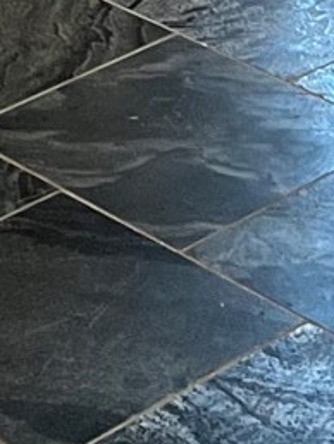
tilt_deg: -4.2
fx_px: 2646
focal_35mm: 206
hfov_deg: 7.2
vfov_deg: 8.2
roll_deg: +2.0
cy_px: -867
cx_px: -96
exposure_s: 1/60
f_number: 1.5
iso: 125
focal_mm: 5.7
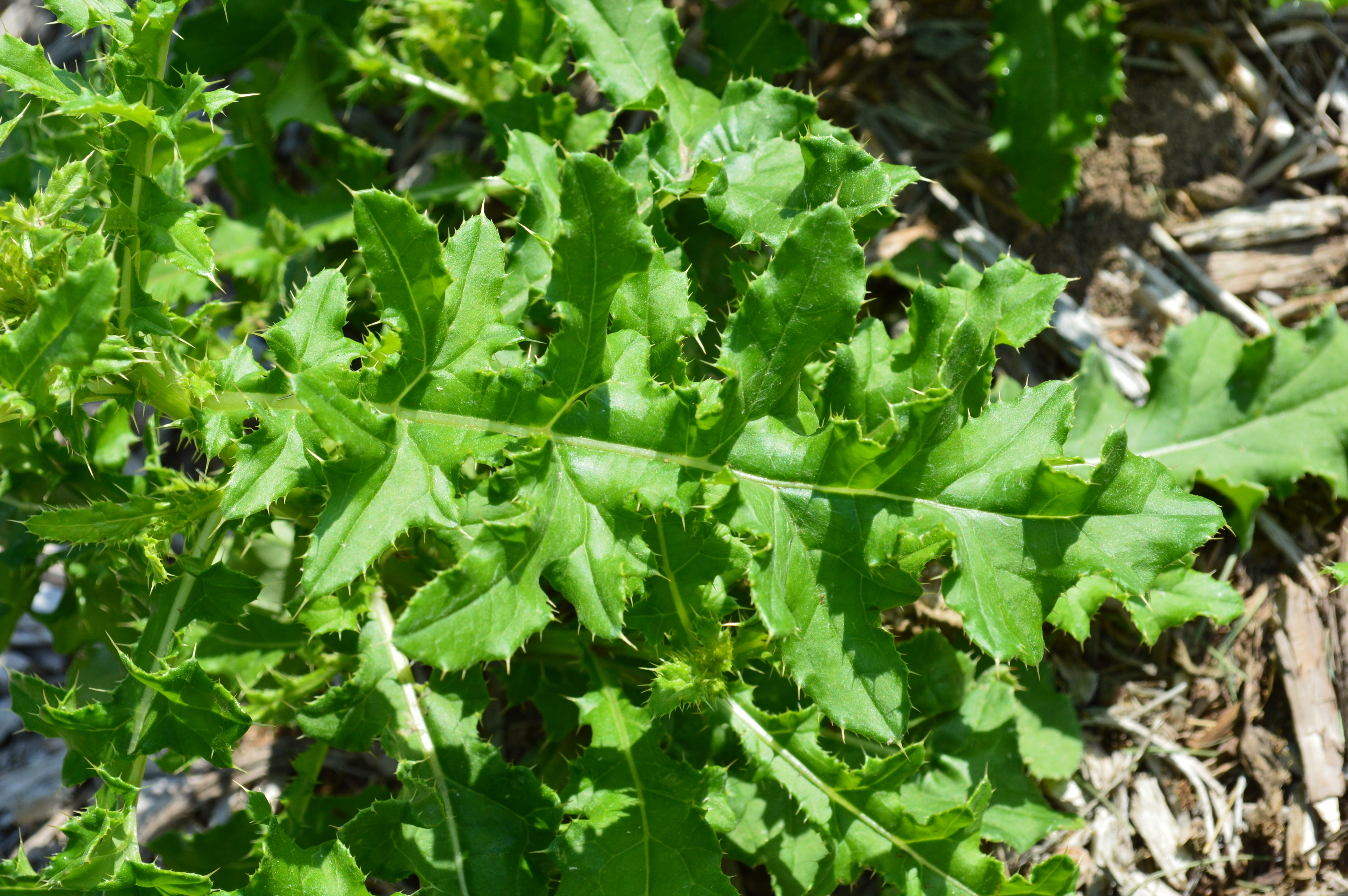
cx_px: 674
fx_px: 2918
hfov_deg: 26.0
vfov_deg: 17.5
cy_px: 448
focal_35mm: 78
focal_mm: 52
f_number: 11
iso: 400
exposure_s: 1/400
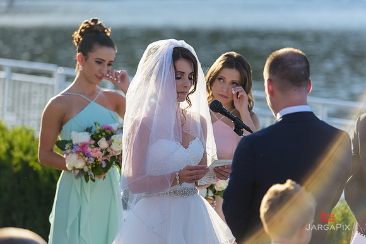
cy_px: 122
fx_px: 1474
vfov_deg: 9.5
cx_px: 183
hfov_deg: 14.2
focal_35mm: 145
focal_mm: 145
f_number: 3.2
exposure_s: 1/1600
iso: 200
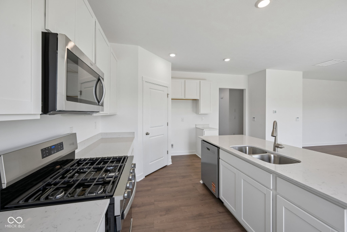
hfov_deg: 104.3
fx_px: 135
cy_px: 116
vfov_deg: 81.2
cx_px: 174
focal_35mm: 14
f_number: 8
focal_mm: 14
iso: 100
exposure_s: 1/20
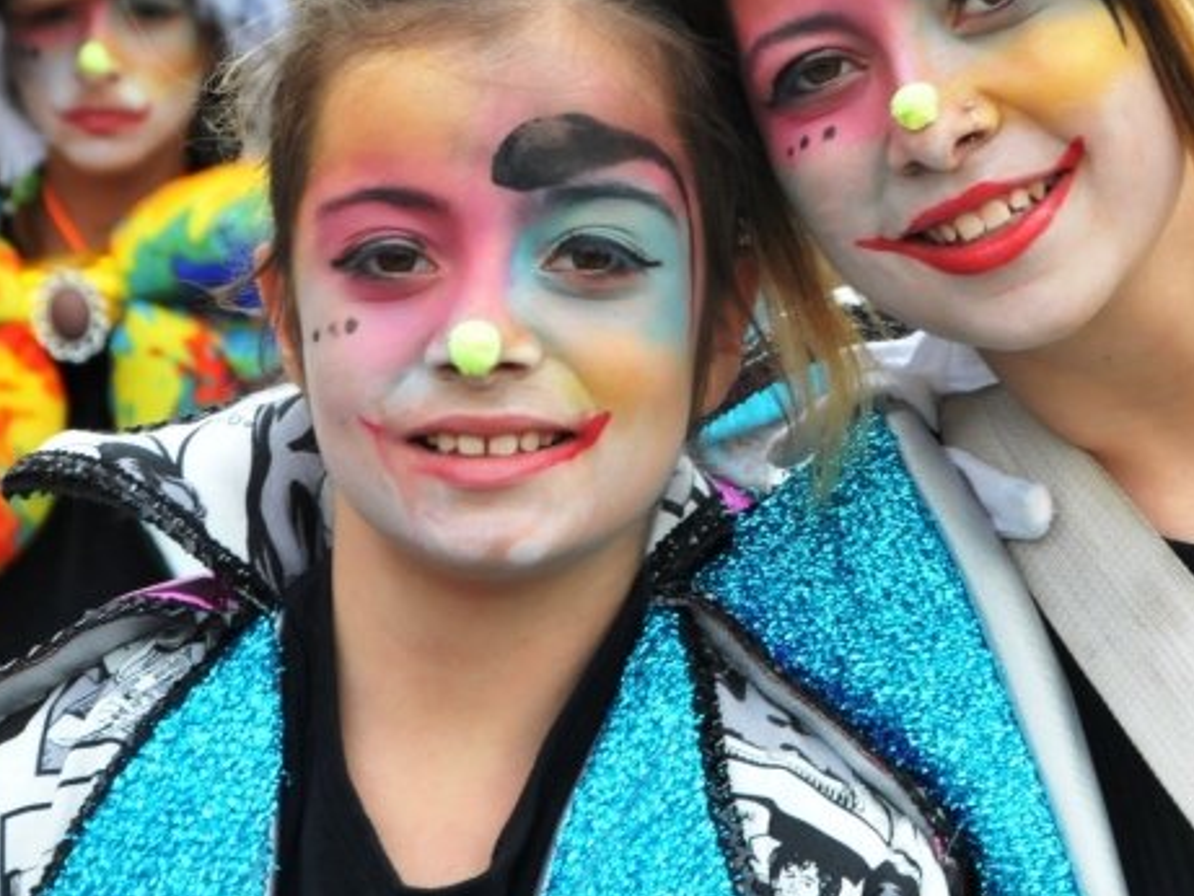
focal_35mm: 328
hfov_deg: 6.0
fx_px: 11318
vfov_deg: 4.5
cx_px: 894
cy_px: 249
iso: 800
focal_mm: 105
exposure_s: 1/125
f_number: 10
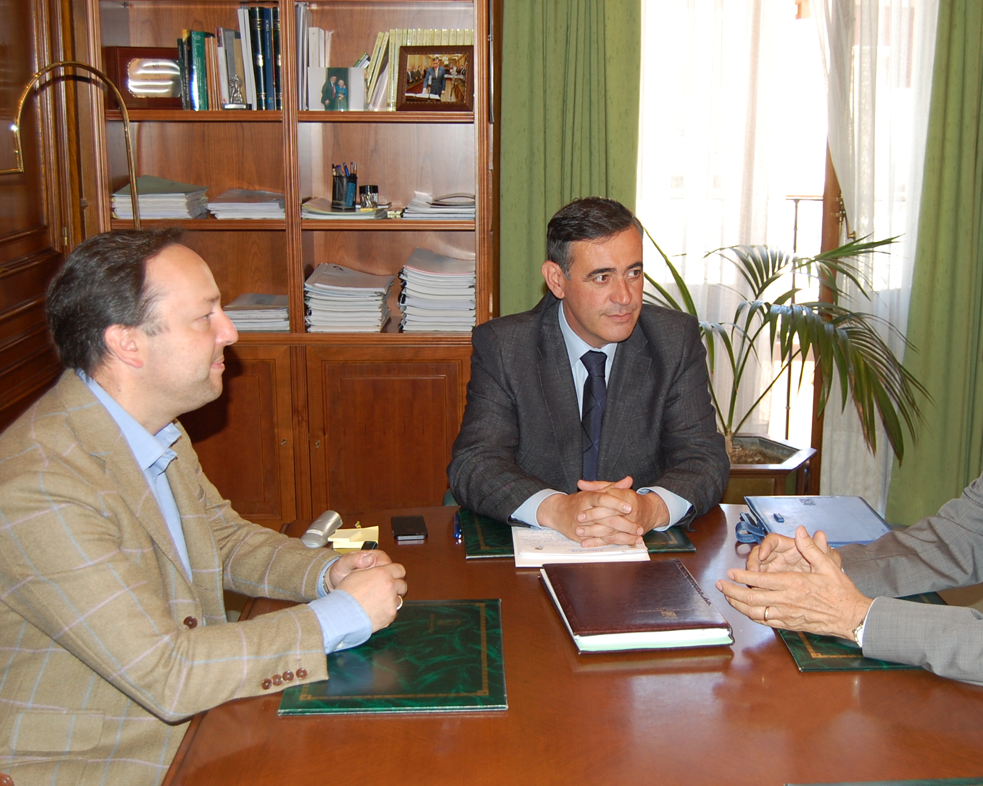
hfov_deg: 41.0
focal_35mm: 45
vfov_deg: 33.4
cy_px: 396
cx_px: 590
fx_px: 1309
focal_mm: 26
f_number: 4.2
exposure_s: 1/60
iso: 400
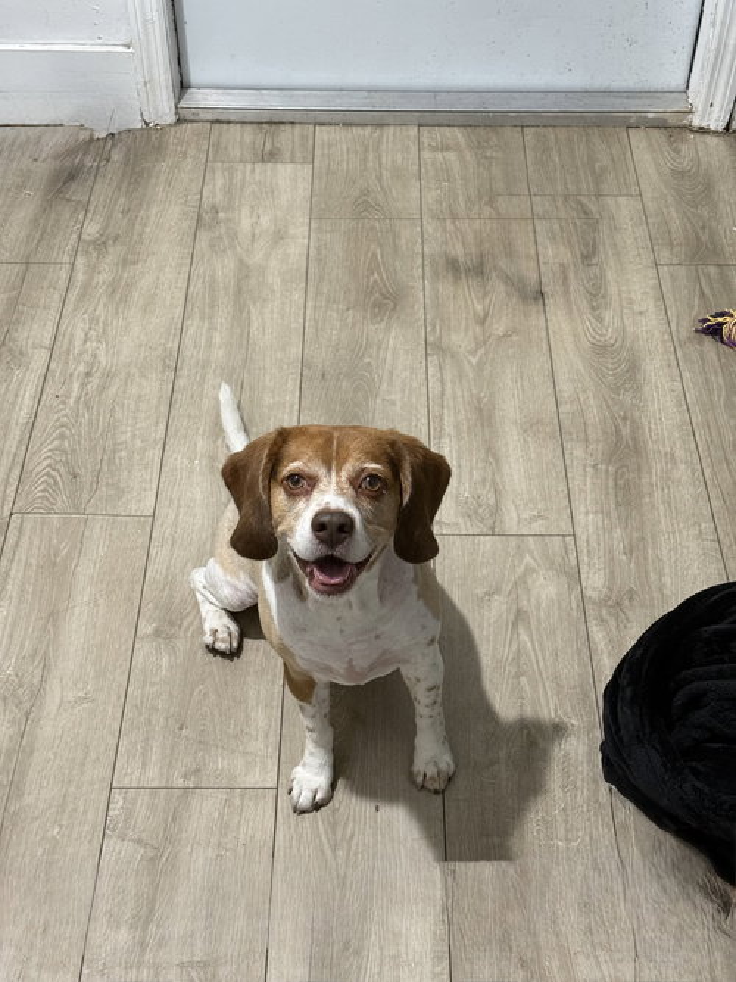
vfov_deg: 39.7
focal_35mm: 48
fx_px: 1361
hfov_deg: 30.3
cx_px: 368
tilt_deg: -46.1
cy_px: 491
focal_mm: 6.76
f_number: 1.78
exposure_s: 1/40
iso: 250
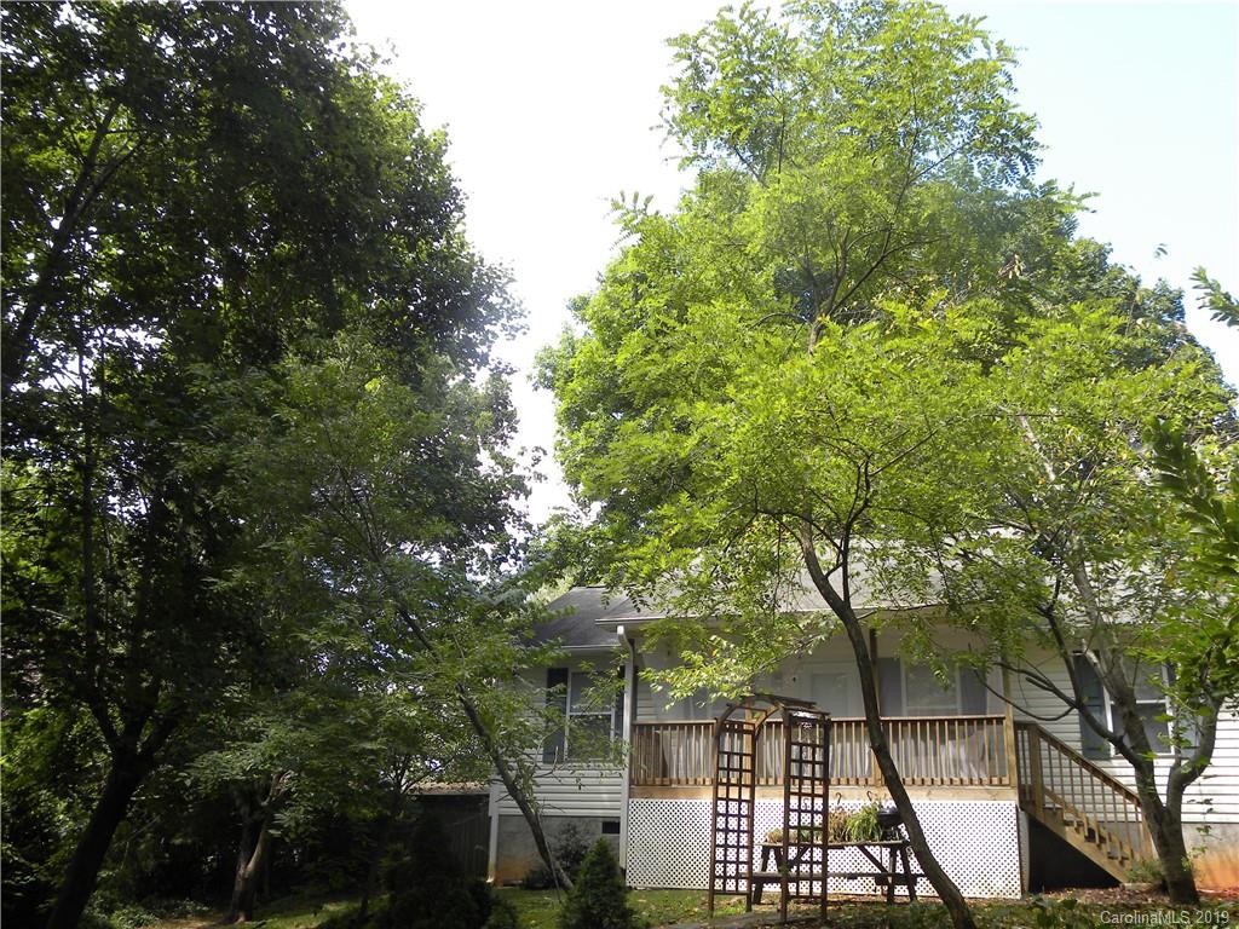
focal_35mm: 33
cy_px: 464
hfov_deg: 55.4
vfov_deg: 42.9
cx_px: 620
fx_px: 1181
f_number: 3.5
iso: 64
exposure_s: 1/130
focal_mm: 5.9
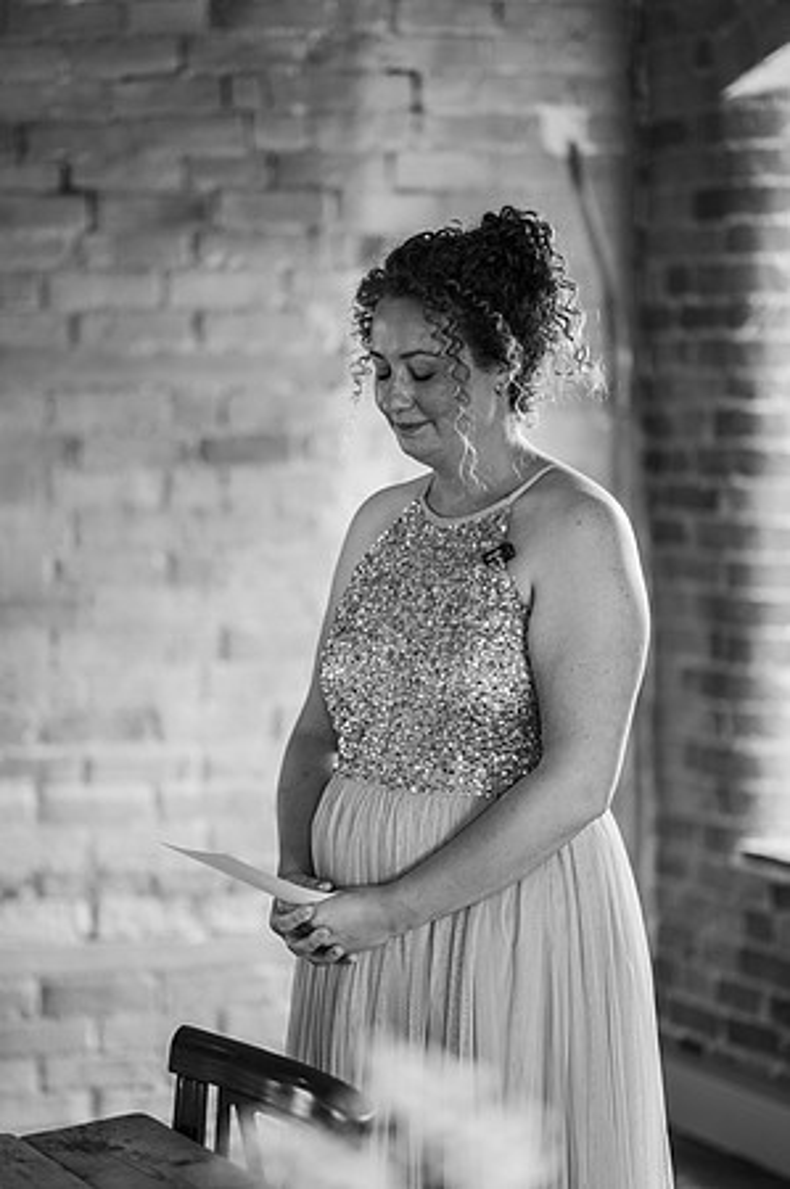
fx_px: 2804
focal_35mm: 85
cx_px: 395
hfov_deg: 16.0
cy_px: 594
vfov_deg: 23.9
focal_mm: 85
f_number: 1.8
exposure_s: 1/200
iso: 320
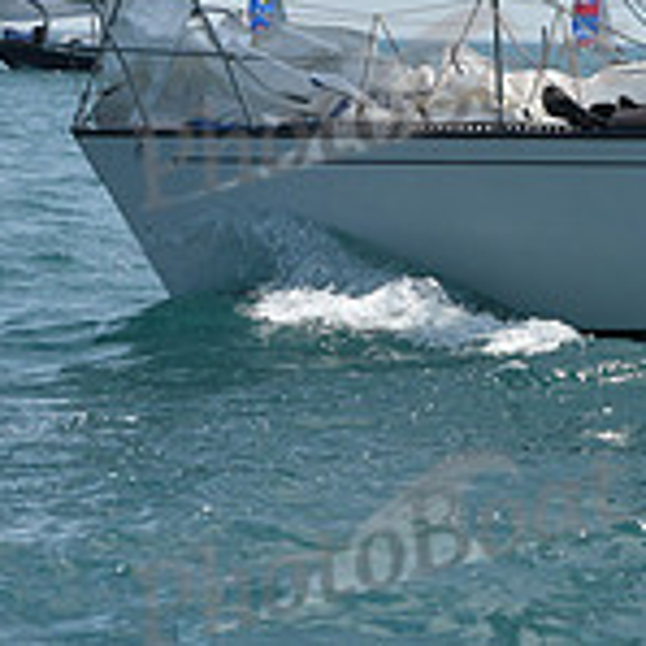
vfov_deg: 7.5
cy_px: -189
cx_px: 971
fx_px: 4898
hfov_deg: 7.4
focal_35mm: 232
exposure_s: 1/1250
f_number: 8
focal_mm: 70
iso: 250
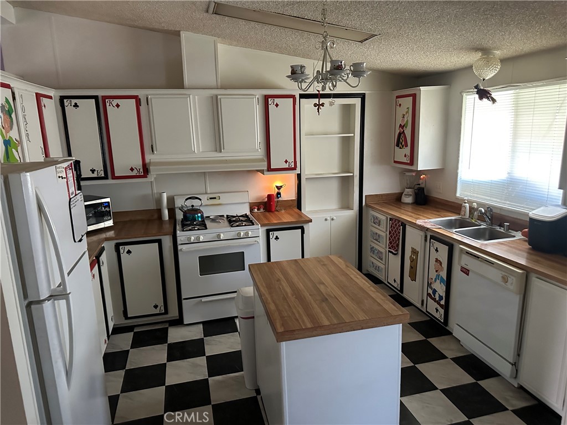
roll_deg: +1.5
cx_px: 284
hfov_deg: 71.6
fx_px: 393
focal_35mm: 24
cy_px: 212
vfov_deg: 56.8
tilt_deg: -9.1
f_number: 1.78
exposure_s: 1/60
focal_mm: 6.86
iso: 800
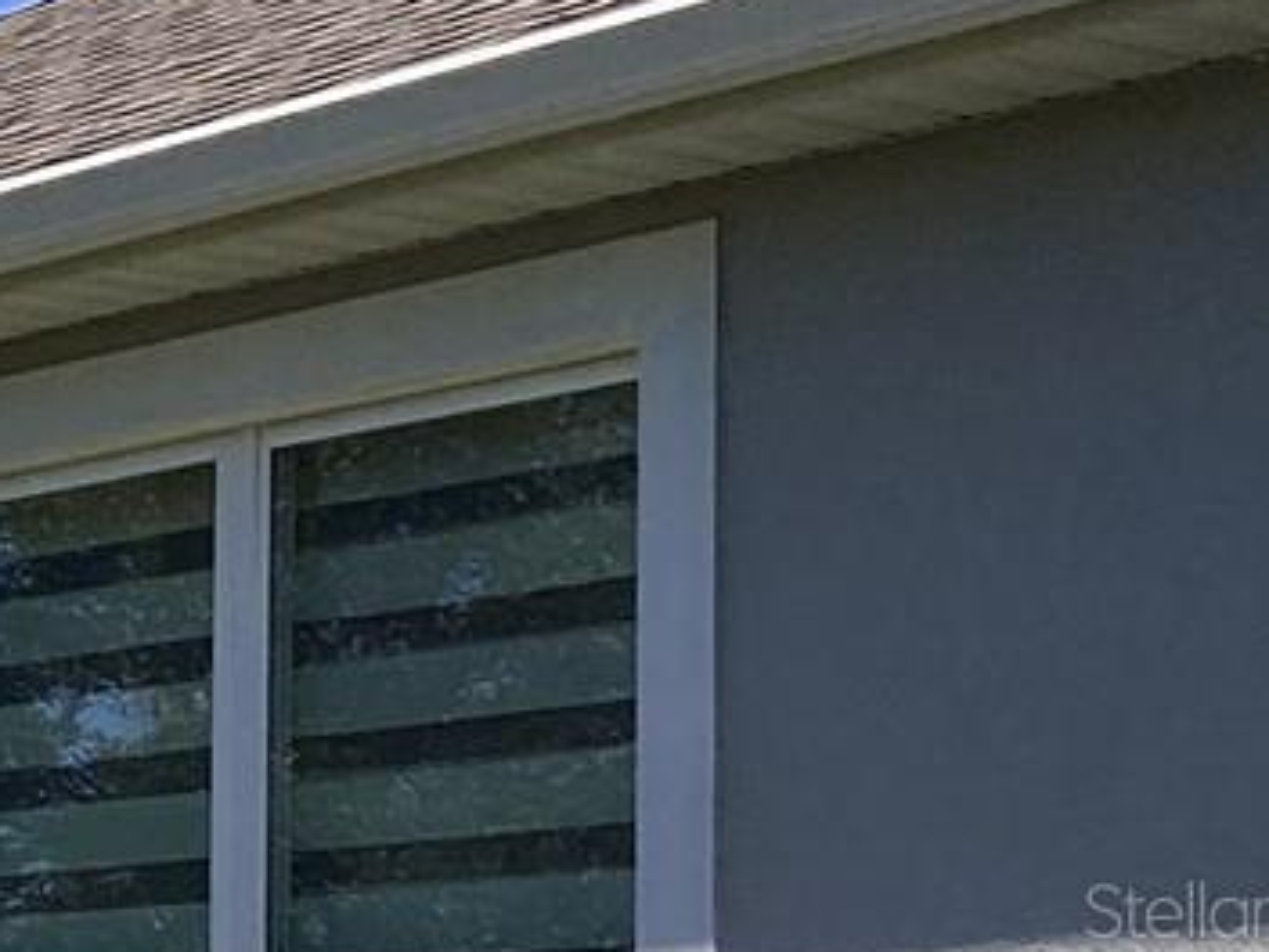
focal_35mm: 141
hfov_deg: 12.1
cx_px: -1460
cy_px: 909
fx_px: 5169
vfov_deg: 10.4
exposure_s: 1/1199
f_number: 2.4
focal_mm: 3.3
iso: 25
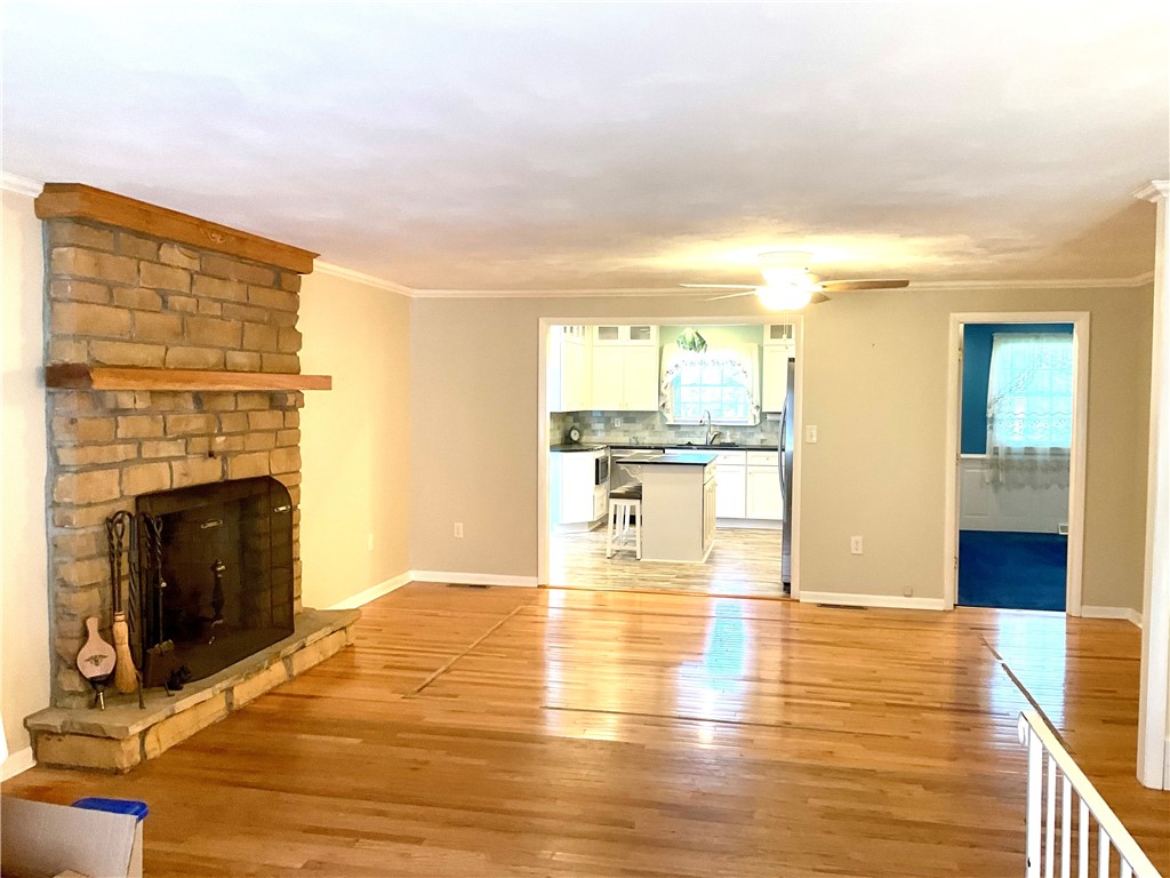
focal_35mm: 29
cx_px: 585
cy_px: 439
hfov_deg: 61.7
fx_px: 980
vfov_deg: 48.2
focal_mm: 3
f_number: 1.8
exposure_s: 1/60
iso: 125
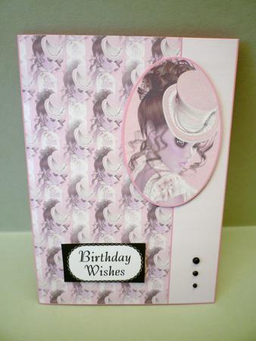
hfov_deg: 48.3
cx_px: 128
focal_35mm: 29
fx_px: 286
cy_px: 170
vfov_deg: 61.6
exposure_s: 1/40
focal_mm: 5.2
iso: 80
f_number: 3.3
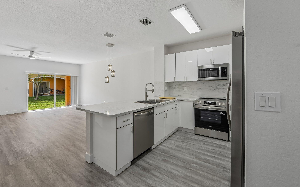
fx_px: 123
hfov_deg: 101.5
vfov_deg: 74.7
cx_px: 148
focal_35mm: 15
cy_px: 88
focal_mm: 14
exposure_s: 1/25
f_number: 9
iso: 200
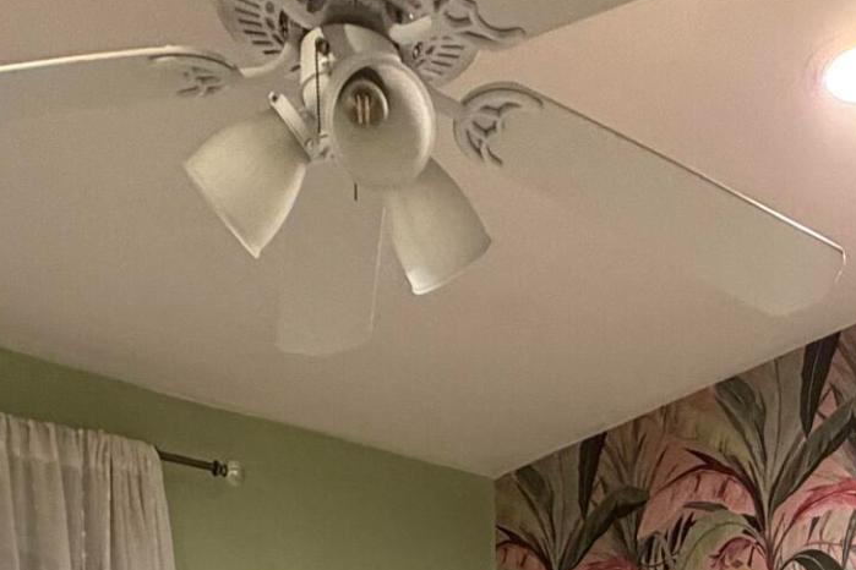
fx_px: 1427
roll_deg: +0.0
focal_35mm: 60
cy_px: 1234
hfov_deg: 32.8
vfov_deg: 15.9
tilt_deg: -11.0
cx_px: 637
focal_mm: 2.22
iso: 400
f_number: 2.2
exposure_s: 1/60
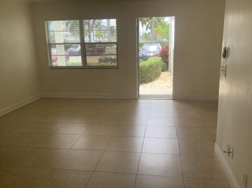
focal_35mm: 31
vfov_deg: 45.4
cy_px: 94
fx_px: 225
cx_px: 126
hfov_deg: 58.4
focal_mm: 3.3
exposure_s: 1/165
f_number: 2.4
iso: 25
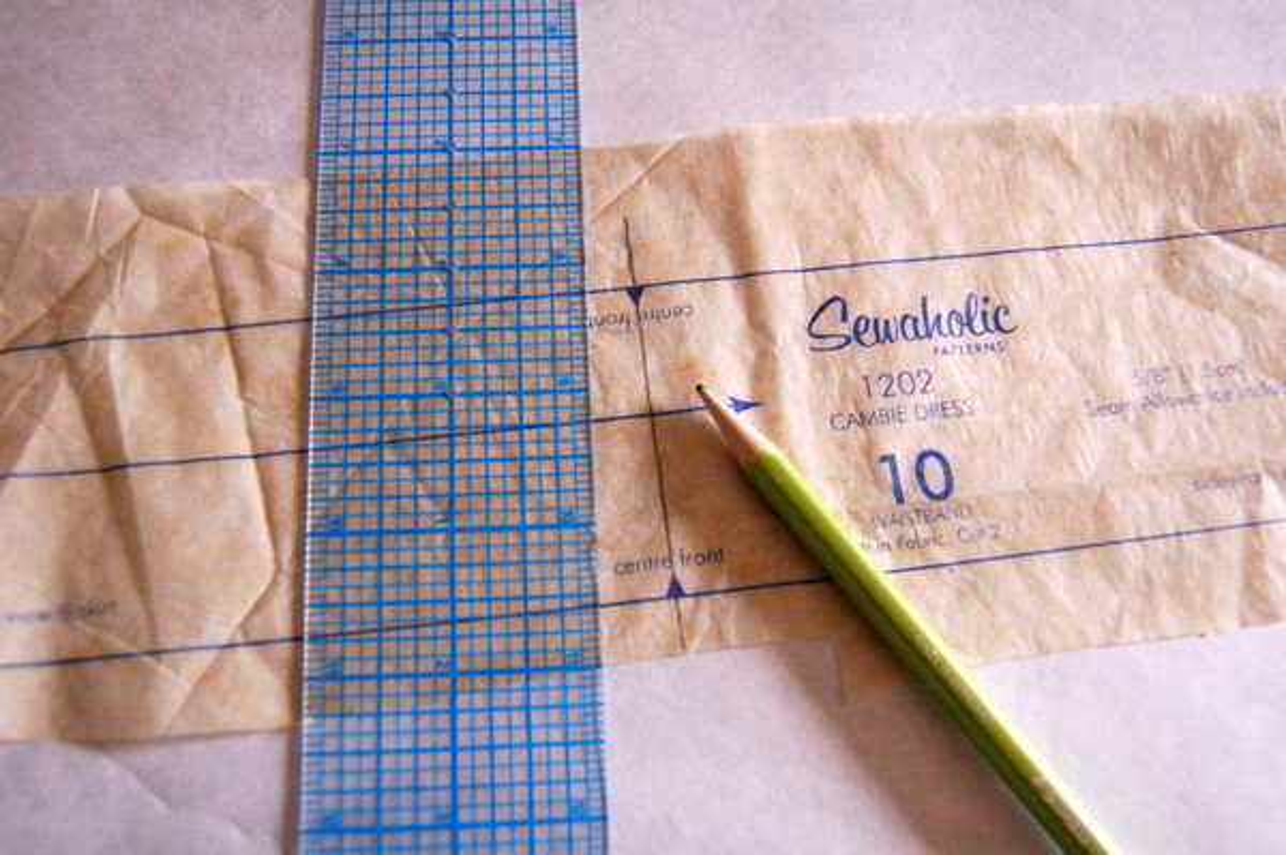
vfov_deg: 36.8
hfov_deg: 53.2
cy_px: 428
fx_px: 1285
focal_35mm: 36
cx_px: 643
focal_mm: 24
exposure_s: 1/60
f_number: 4
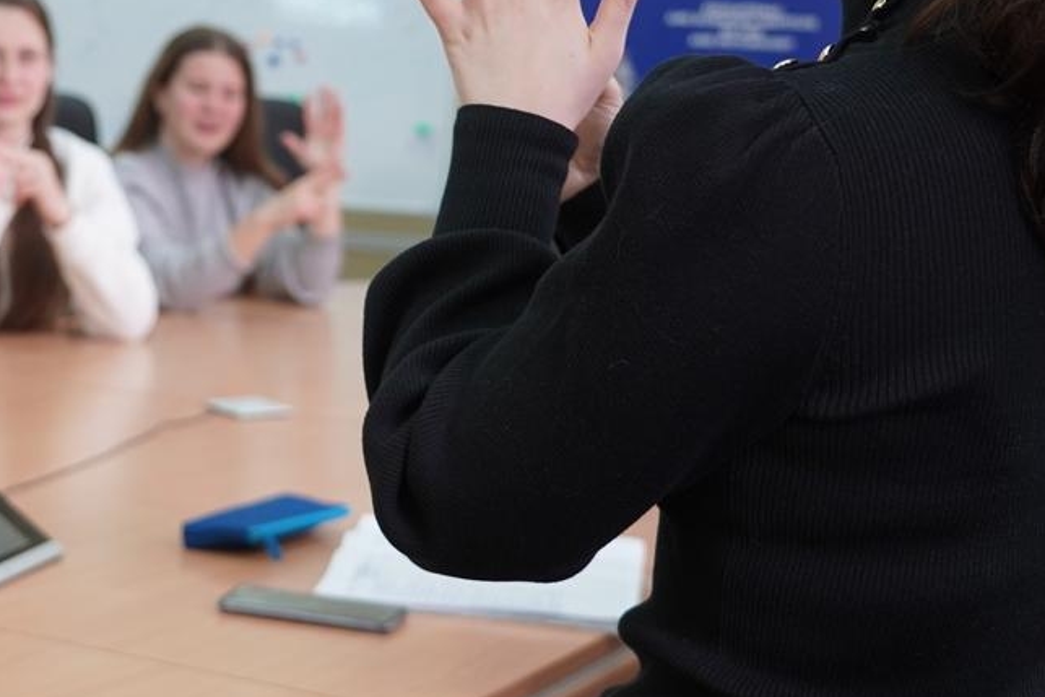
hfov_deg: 23.4
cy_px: 153
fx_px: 2439
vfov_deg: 16.2
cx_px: 68
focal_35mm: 84
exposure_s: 1/160
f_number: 4
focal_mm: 36
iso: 800
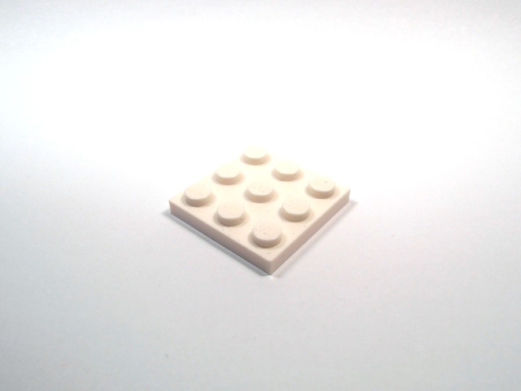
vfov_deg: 38.7
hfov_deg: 50.1
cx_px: 260
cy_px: 196
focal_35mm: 37
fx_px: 557
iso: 80
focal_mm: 6.61
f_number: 3.9
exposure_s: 1/100
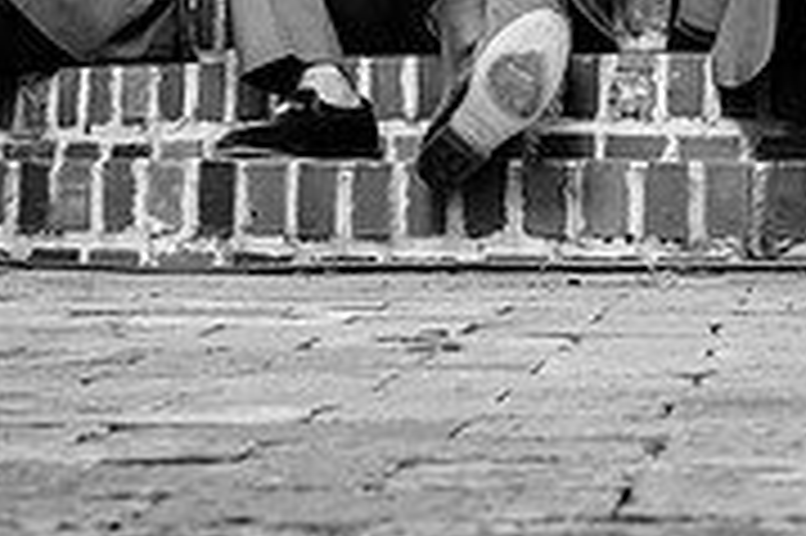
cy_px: -166
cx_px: 929
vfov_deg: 11.5
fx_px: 2595
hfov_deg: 17.0
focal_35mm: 116
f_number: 5.6
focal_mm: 35
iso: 250
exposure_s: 1/250
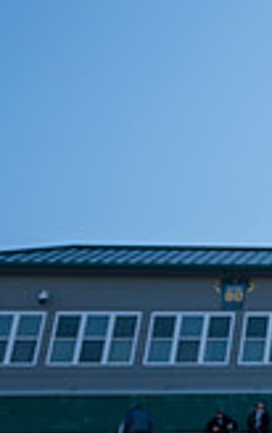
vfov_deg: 18.7
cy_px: -4
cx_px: 724
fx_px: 1276
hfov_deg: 10.1
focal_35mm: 108
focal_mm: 30
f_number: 4
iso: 250
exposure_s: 1/2000
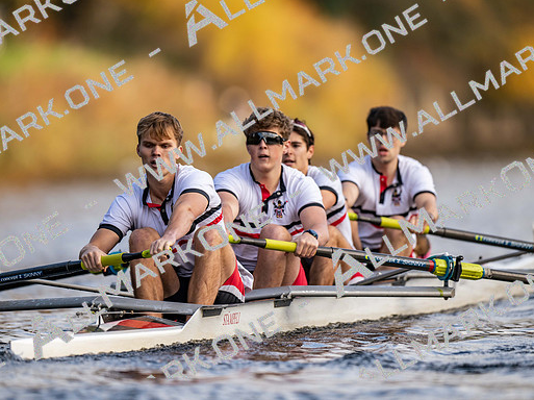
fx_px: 10066
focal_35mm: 653
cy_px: 199
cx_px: 243
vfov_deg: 2.3
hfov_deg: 3.0
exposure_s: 1/2500
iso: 720
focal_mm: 600
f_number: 4
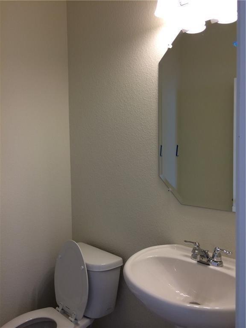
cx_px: 123
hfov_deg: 46.8
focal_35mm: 30
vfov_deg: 60.0
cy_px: 164
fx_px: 284
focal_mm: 4.12
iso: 40
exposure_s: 1/40
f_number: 2.2
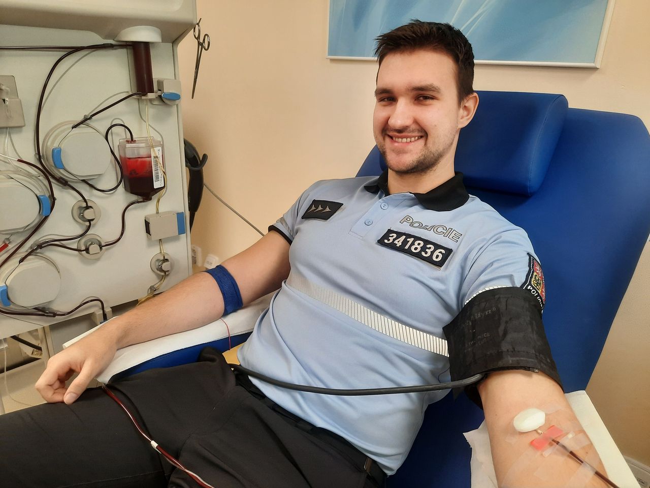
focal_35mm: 25
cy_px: 244
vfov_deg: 54.9
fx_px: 469
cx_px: 325
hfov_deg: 69.4
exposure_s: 1/60
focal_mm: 4.6
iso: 125
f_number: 2
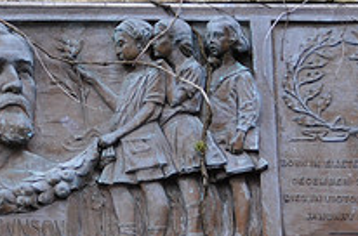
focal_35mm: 347
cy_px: 82
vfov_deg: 3.9
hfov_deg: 5.9
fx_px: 3440
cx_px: -2
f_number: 5.3
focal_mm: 82
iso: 400
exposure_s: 1/80
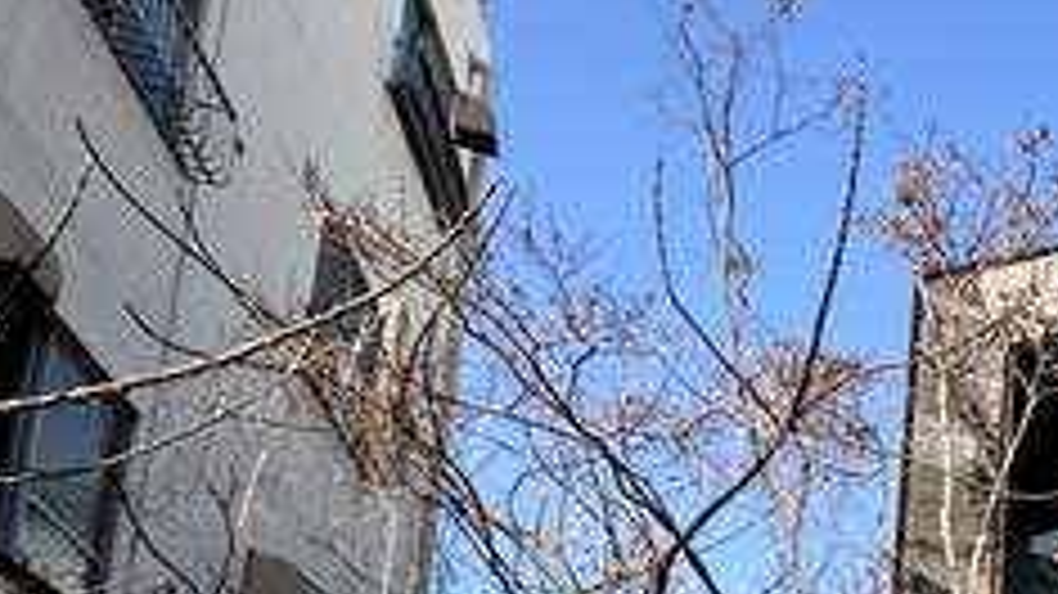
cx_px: 1630
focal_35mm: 52
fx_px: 1458
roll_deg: +1.0
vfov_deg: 19.1
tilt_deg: +9.0
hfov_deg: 26.8
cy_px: 976
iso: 40
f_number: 2.2
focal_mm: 2.22
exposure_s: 1/917
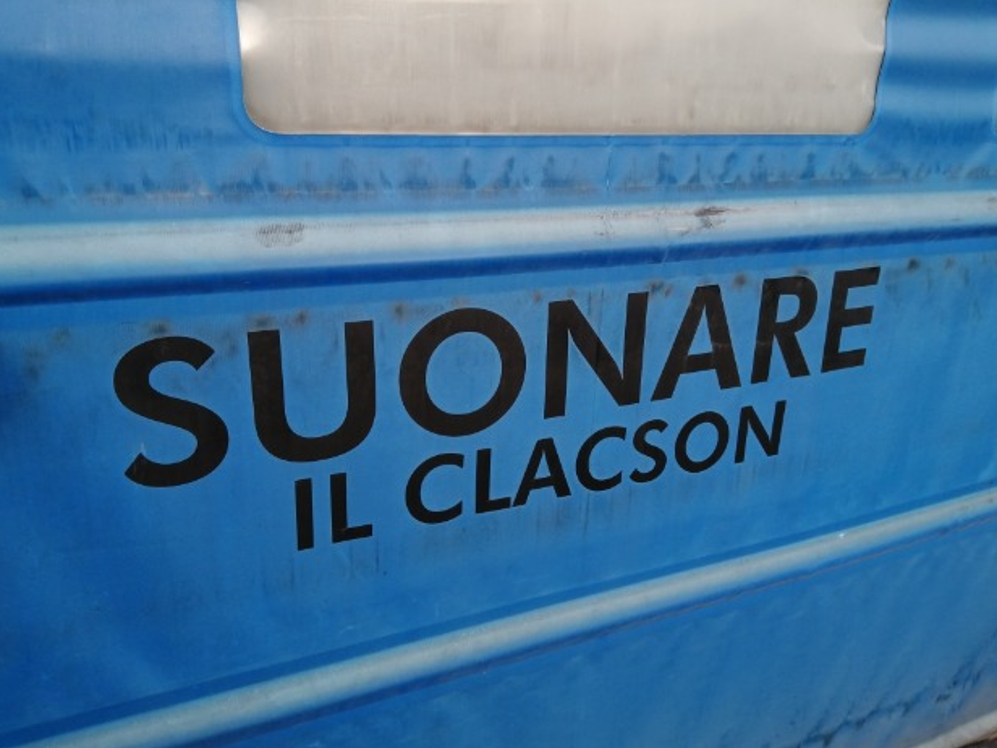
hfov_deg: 65.3
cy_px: 361
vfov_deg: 51.3
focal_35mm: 27
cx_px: 498
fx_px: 778
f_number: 1.8
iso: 50
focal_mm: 3.6
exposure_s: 1/437
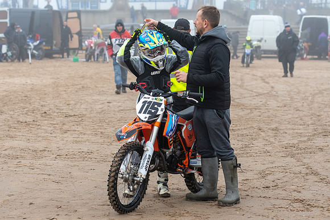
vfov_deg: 13.0
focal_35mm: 105
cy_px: 110
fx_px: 963
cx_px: 165
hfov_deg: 19.5
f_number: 4
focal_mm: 70
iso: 200
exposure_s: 1/320
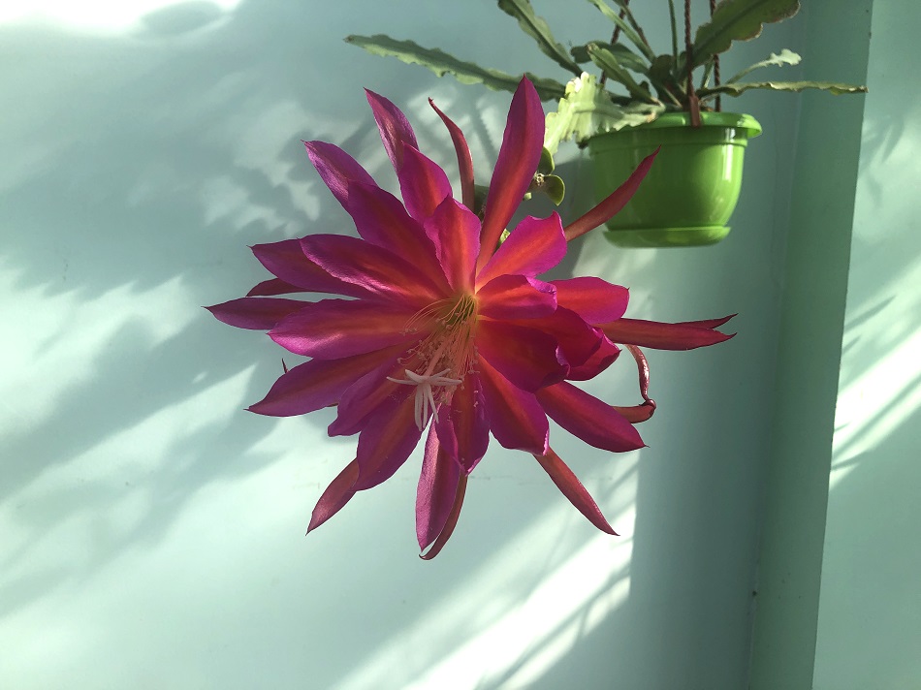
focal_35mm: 28
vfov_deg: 49.7
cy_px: 345
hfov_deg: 63.5
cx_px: 460
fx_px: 745
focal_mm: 3.99
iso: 20
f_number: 1.8
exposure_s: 1/564
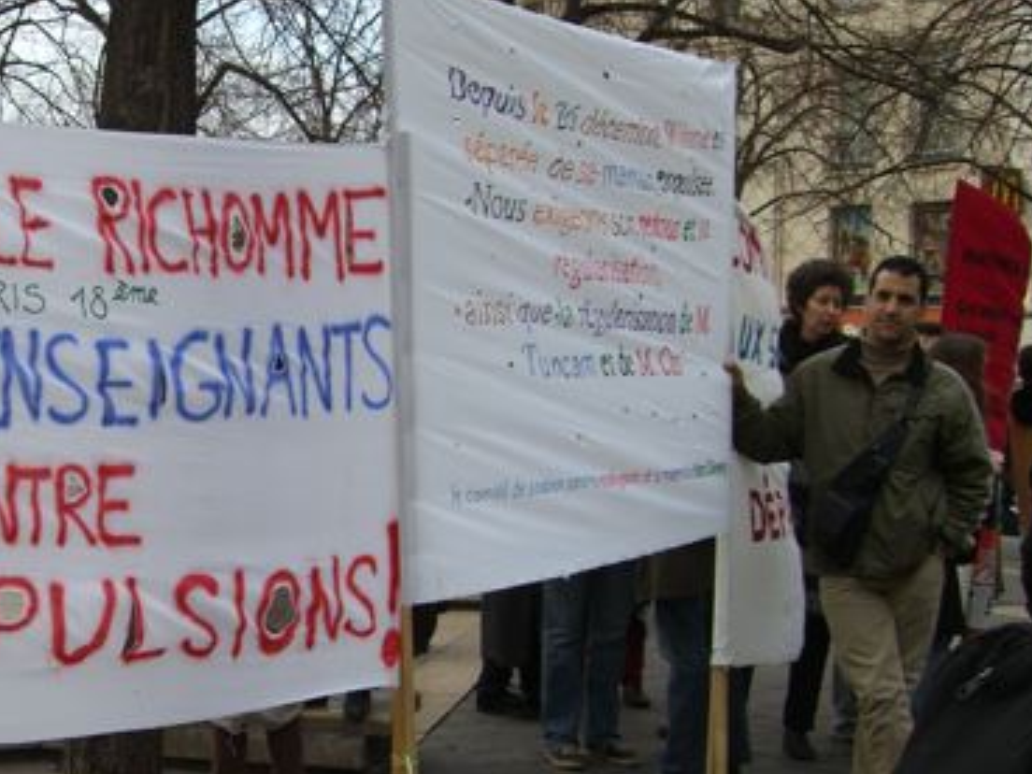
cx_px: 177
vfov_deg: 22.2
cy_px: 421
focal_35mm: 66
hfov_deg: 28.6
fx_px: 1968
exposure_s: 1/200
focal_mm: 6.2
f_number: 2.7
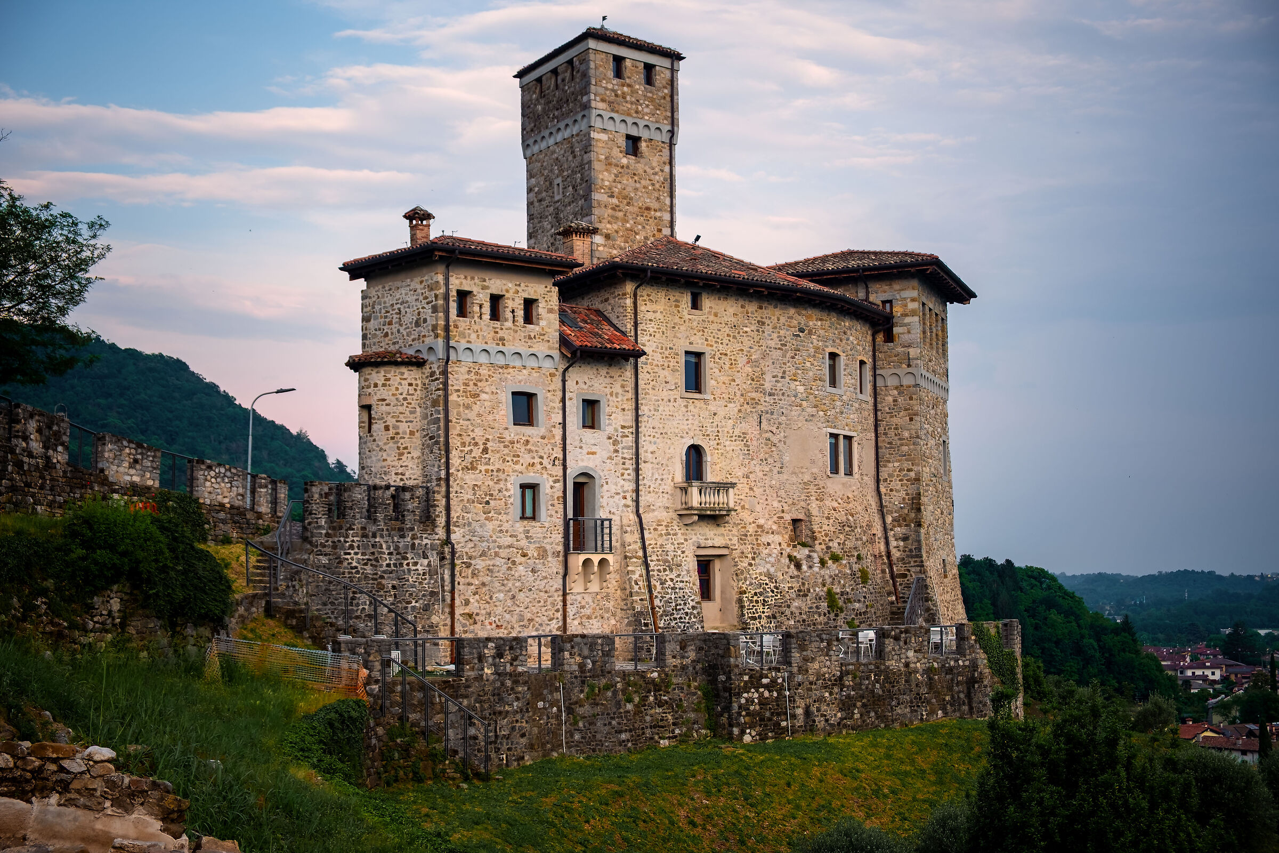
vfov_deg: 28.6
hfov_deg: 41.9
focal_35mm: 47
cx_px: 640
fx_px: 1670
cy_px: 426
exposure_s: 1/250
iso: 200
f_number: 4.5
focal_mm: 31.5
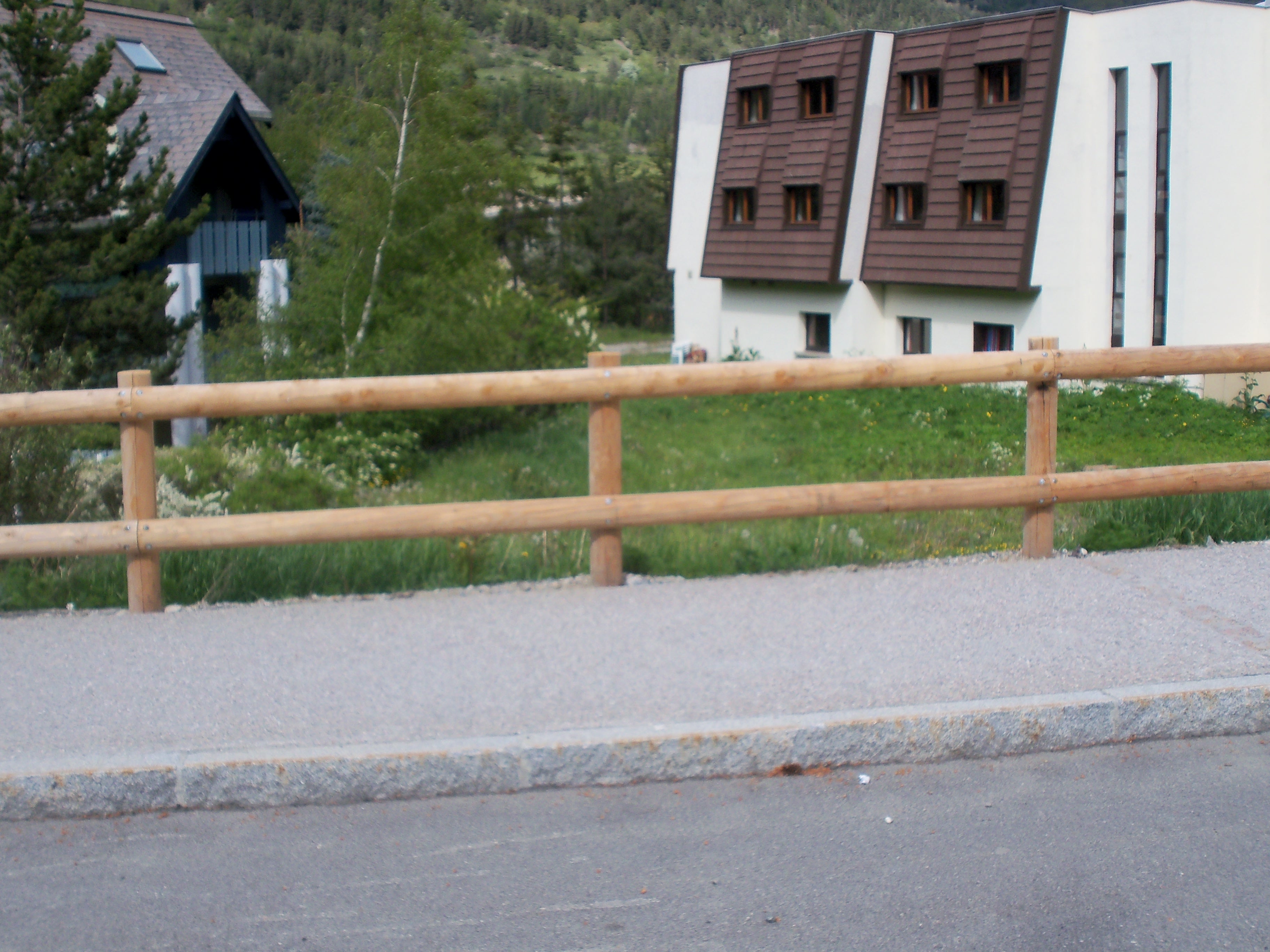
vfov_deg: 33.6
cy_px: 476
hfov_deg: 43.9
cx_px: 635
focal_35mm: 43
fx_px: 1578
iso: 100
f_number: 4.1
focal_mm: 7.7
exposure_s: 1/640
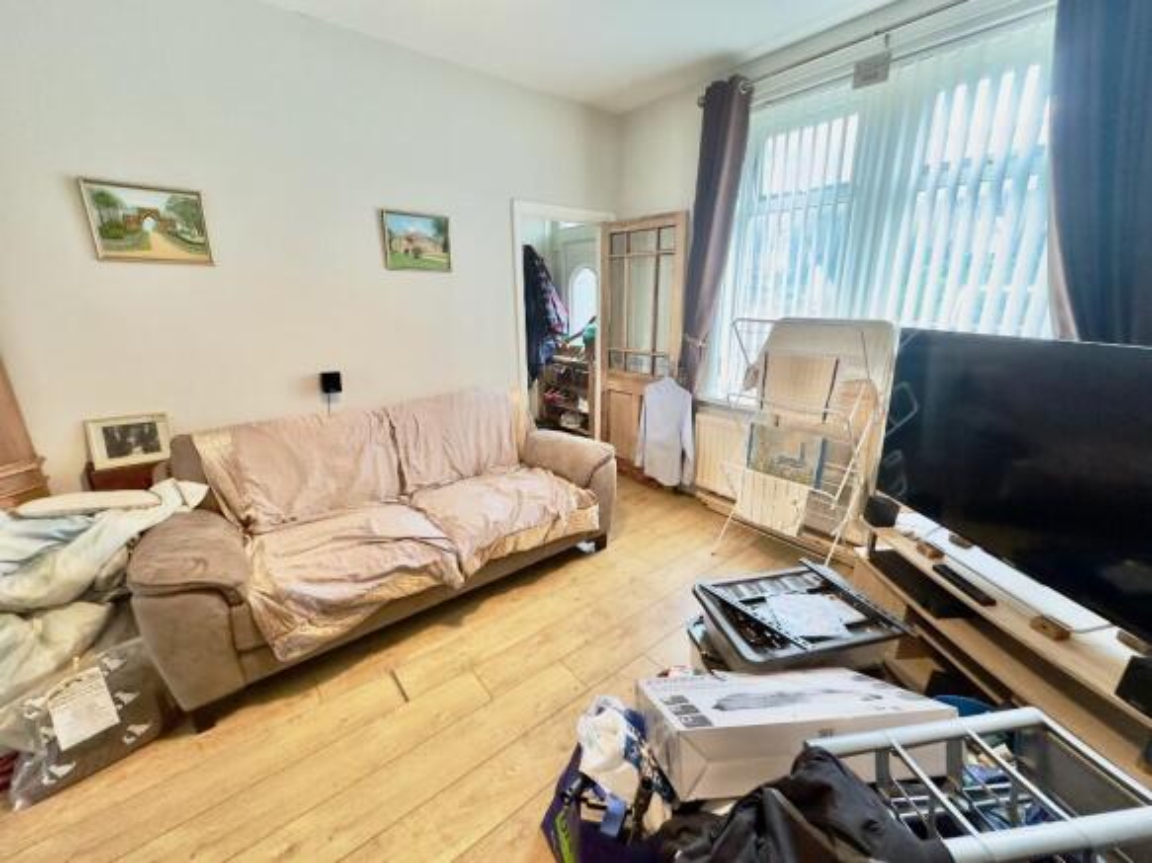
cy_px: 432
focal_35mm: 14
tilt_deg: -16.6
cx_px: 576
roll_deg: +0.3
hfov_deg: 102.1
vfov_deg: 85.7
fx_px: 466
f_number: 2.2
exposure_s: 1/50
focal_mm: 2.22
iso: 500
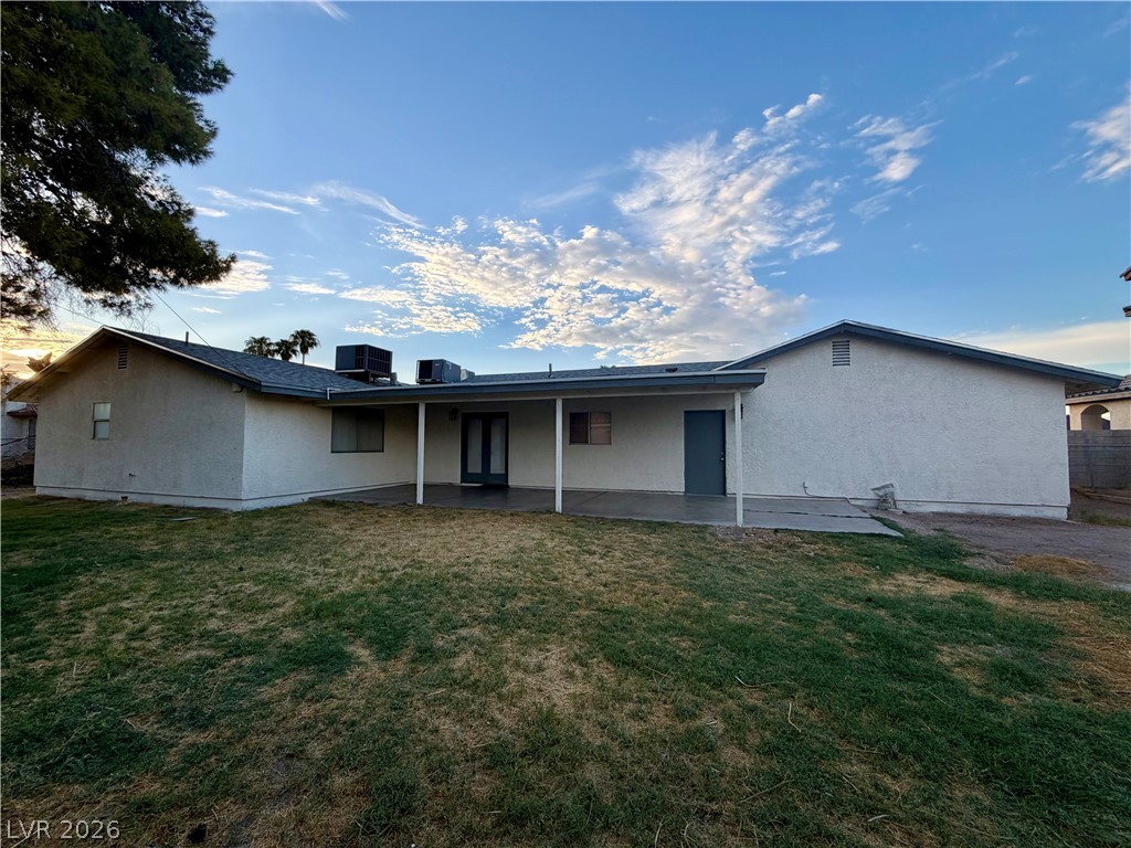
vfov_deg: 85.7
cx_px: 566
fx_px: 457
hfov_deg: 102.1
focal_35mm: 14
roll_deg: +0.5
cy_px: 424
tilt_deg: +2.8
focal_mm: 2.22
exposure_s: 1/502
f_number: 2.2
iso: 50
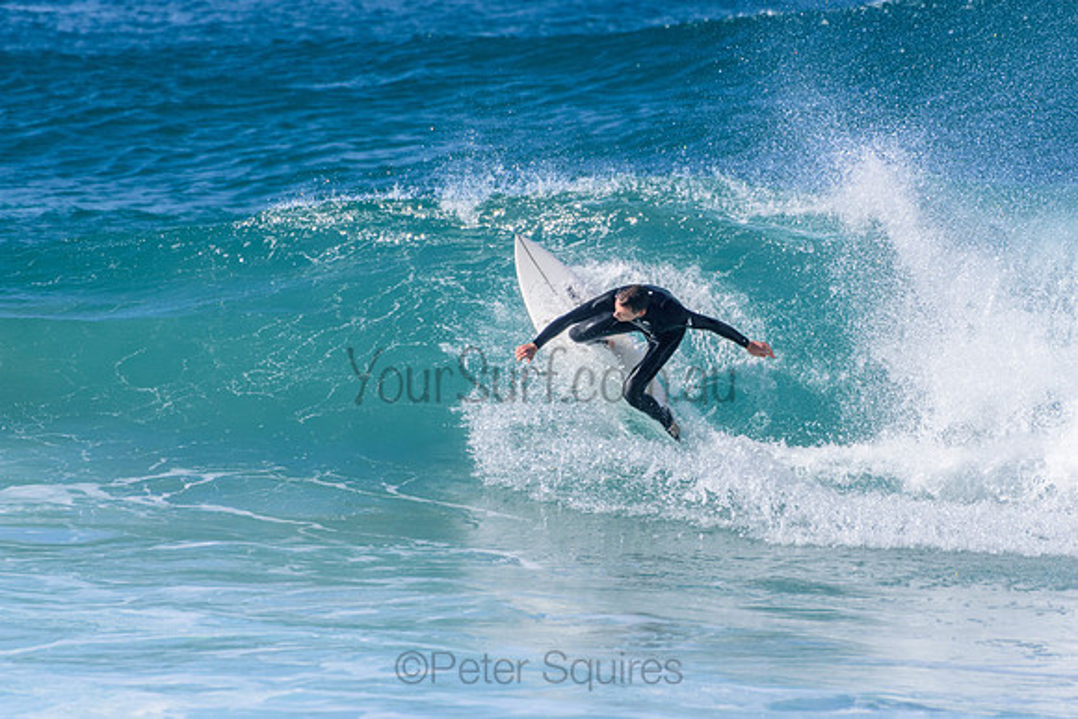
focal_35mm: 750
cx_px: 539
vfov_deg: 1.8
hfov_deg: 2.7
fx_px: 22463
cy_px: 360
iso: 320
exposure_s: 1/2000
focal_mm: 500
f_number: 5.6
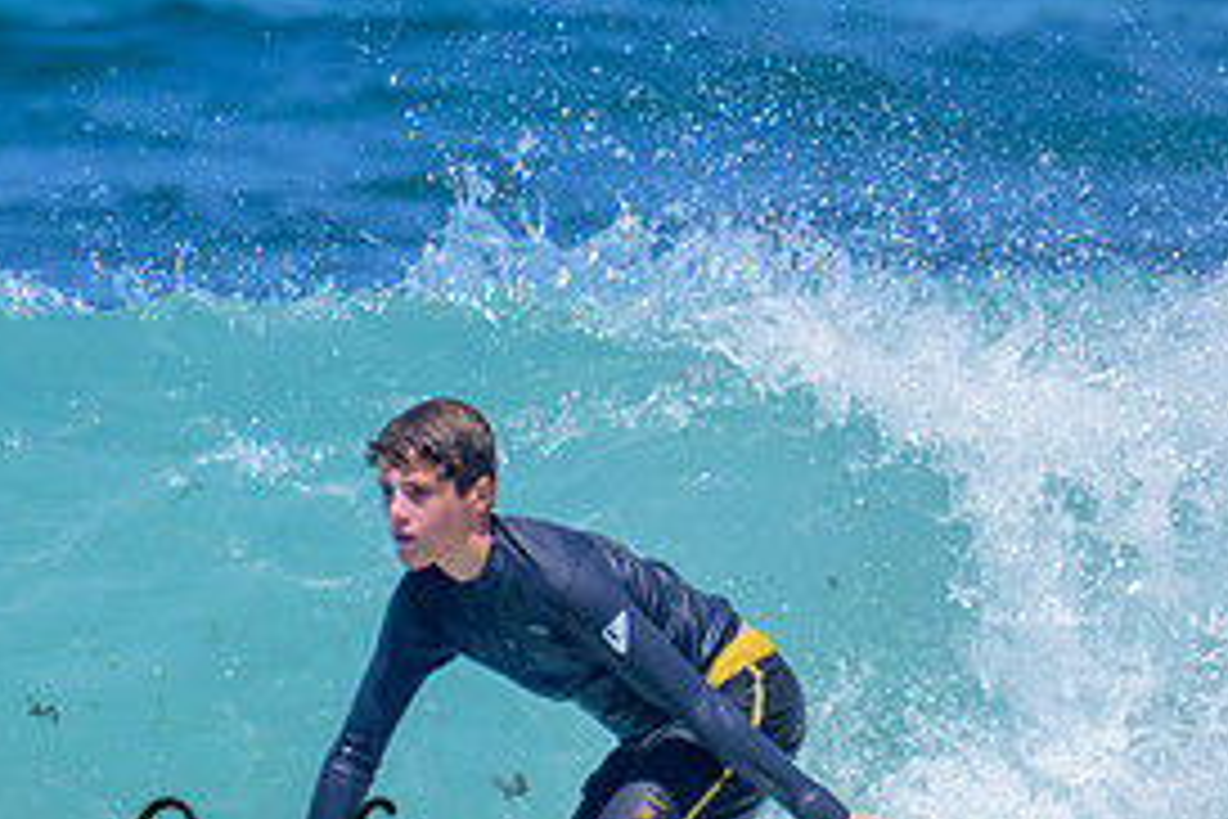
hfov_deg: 0.9
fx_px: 78859
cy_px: 710
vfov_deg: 0.6
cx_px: 481
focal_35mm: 2312
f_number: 11
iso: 900
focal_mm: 800
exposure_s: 1/2000
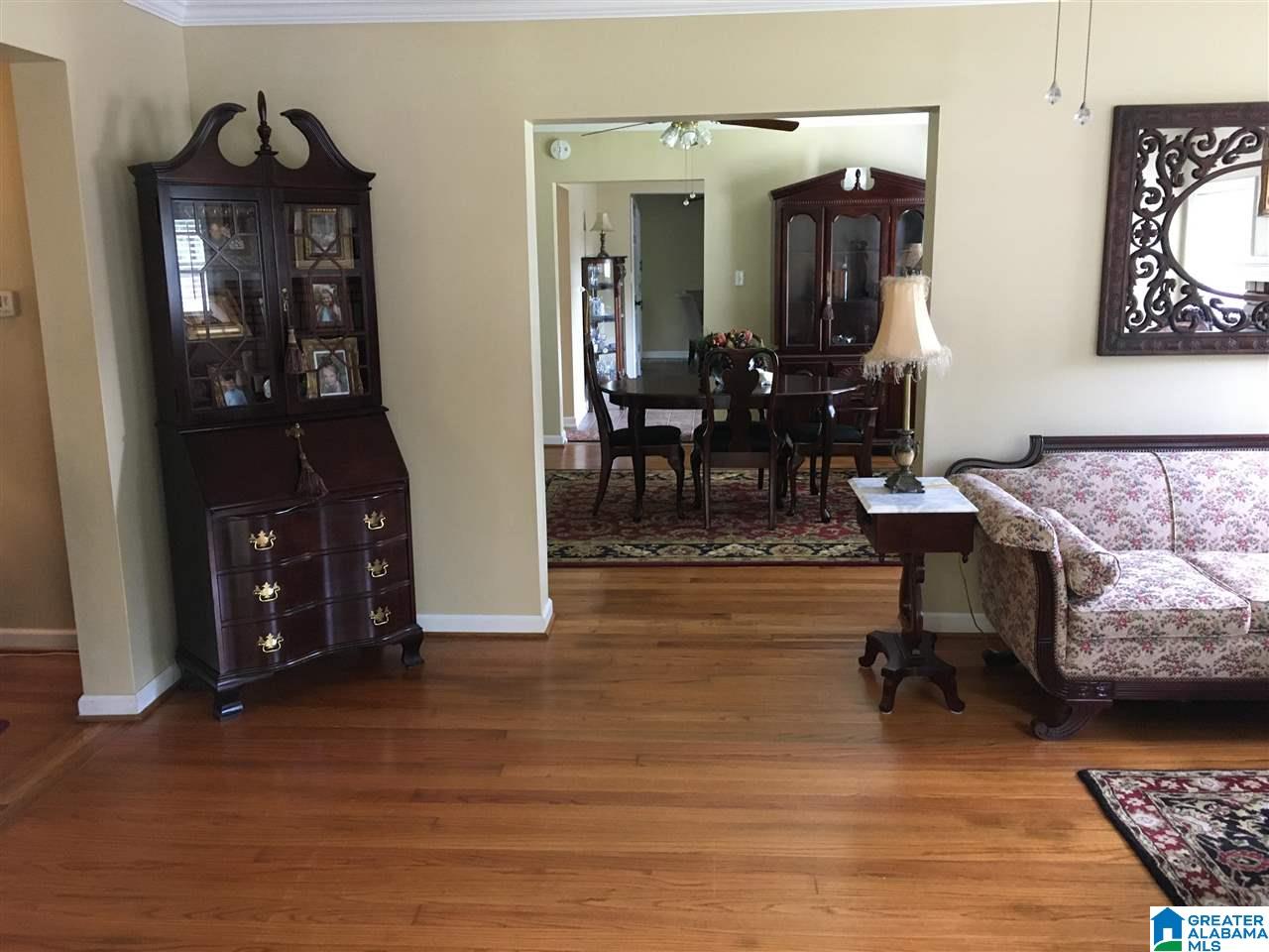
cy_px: 476
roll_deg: +1.5
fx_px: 1063
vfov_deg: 48.2
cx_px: 634
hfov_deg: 61.7
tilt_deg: -11.4
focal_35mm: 29
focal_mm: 4.15
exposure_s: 1/30
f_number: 2.2
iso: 160
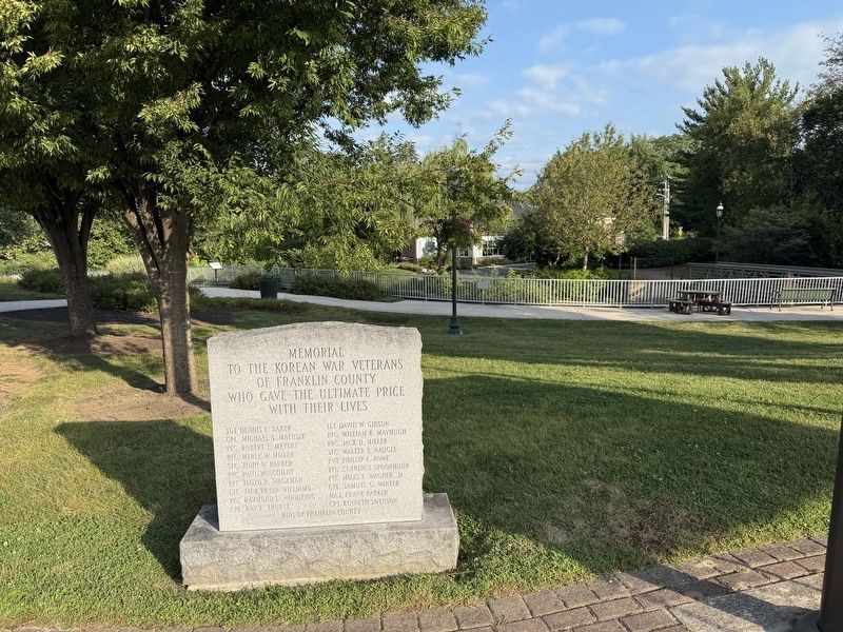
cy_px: 316
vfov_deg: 56.8
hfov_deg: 71.6
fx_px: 584
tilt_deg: -7.8
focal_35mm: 24
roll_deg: +0.6
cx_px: 422
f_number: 1.78
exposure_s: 1/2611
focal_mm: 6.76
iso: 80
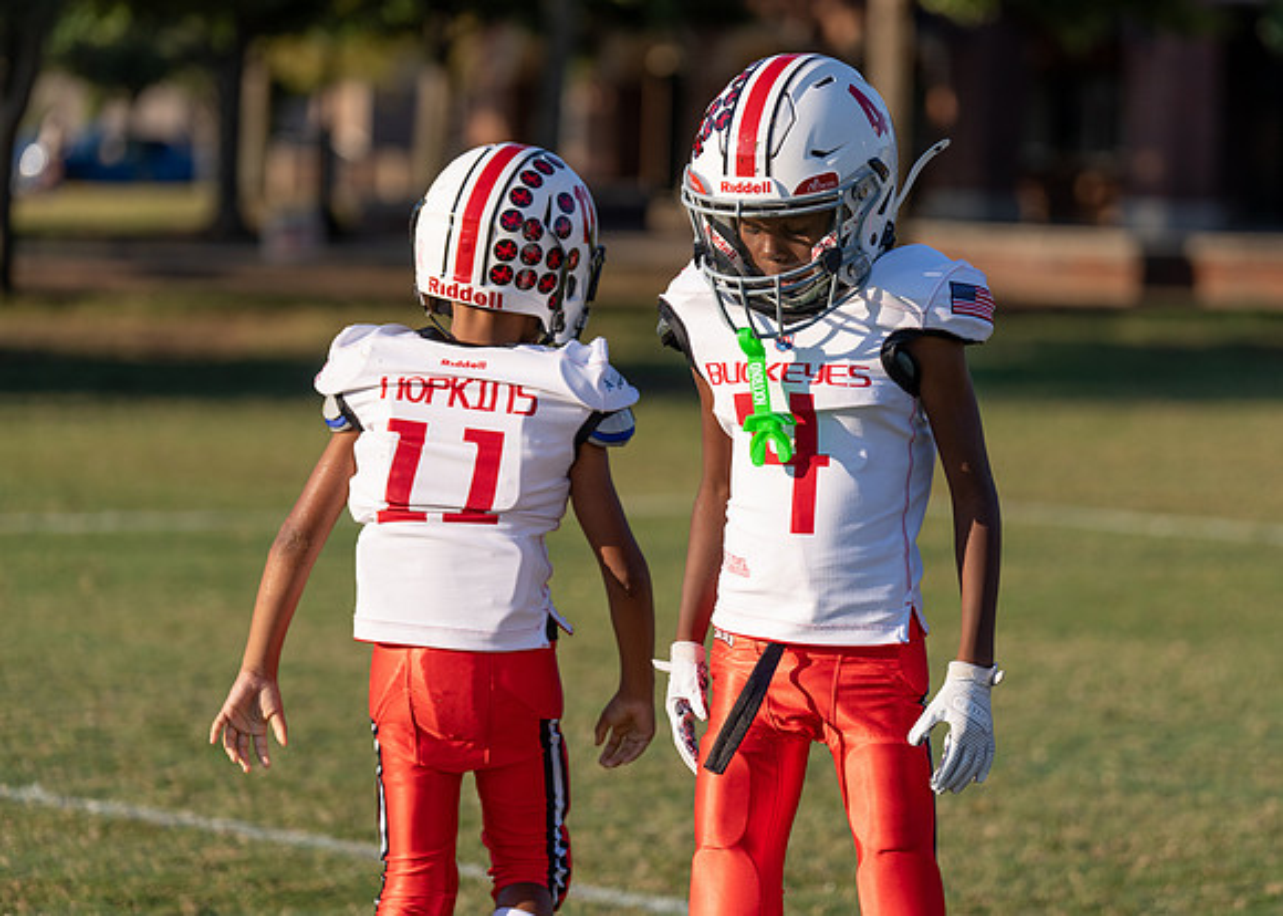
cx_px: 741
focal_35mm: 147
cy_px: 404
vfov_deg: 9.7
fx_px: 5372
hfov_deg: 13.6
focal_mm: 125
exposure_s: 1/1600
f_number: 2.8
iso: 100
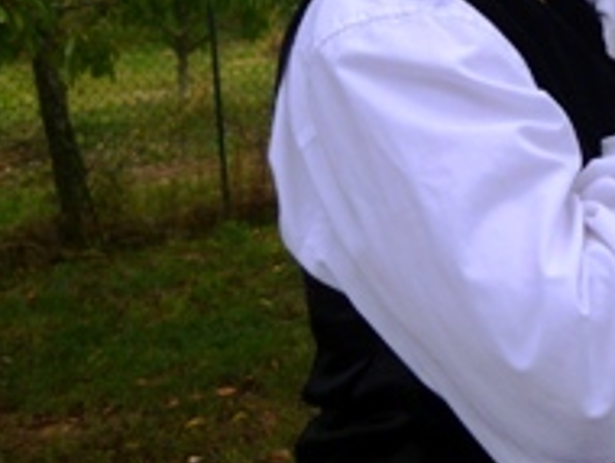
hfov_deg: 25.4
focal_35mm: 73
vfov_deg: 19.6
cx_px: 602
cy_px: -13
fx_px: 1299
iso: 100
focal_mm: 5.6
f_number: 3.4
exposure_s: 1/1000
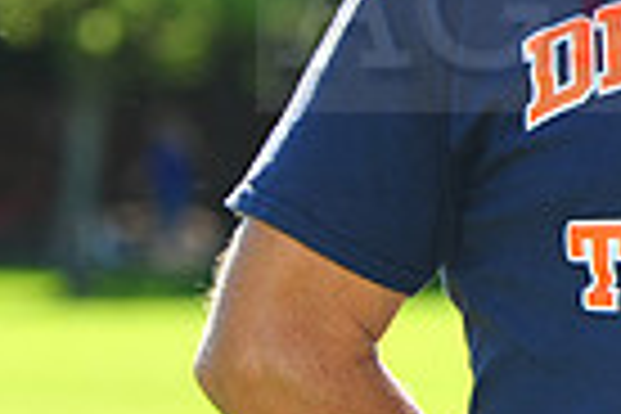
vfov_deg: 2.0
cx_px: 1012
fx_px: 11988
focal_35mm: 695
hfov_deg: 3.0
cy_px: -22
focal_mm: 165
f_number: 7.1
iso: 320
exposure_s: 1/320
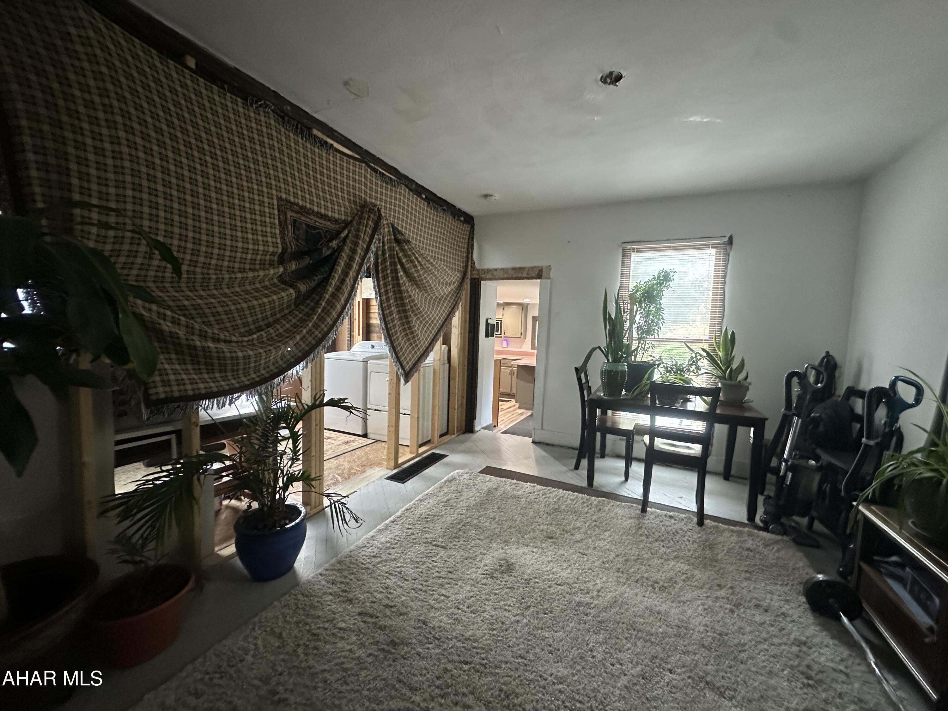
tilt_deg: -3.5
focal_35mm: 14
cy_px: 356
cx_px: 474
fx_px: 383
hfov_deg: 102.1
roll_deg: -2.2
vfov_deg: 85.7
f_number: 2.2
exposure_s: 1/60
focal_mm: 2.22
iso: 800
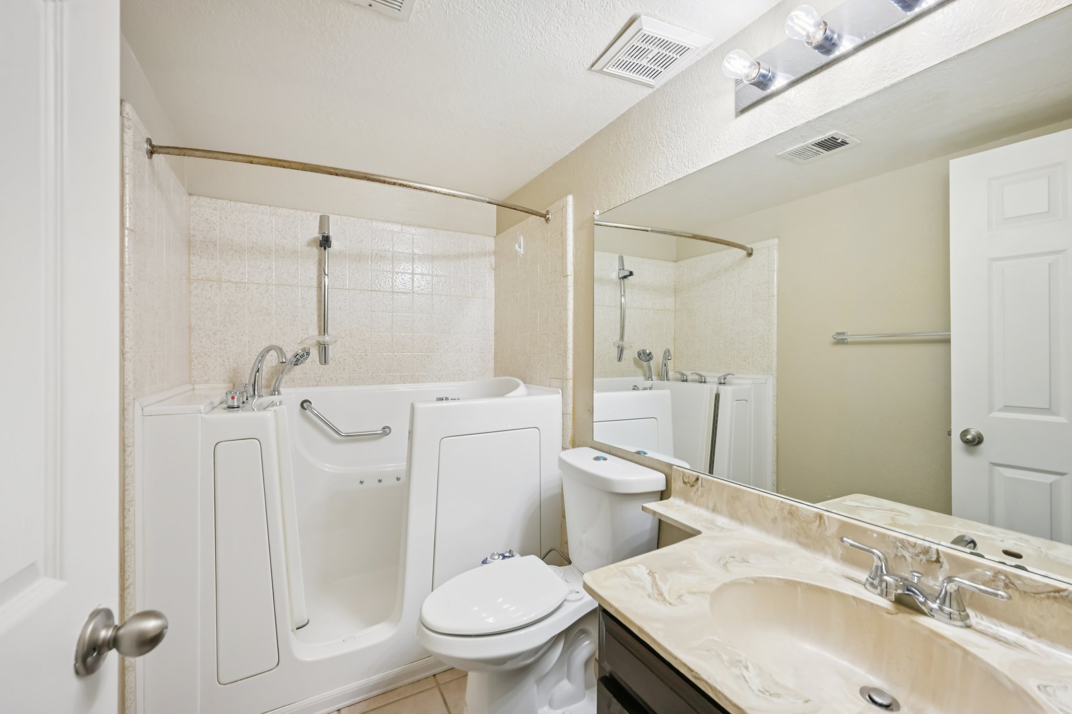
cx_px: 536
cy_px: 357
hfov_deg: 100.4
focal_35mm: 15
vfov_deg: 77.3
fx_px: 447
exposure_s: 1/60
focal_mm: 15
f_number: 8
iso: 500
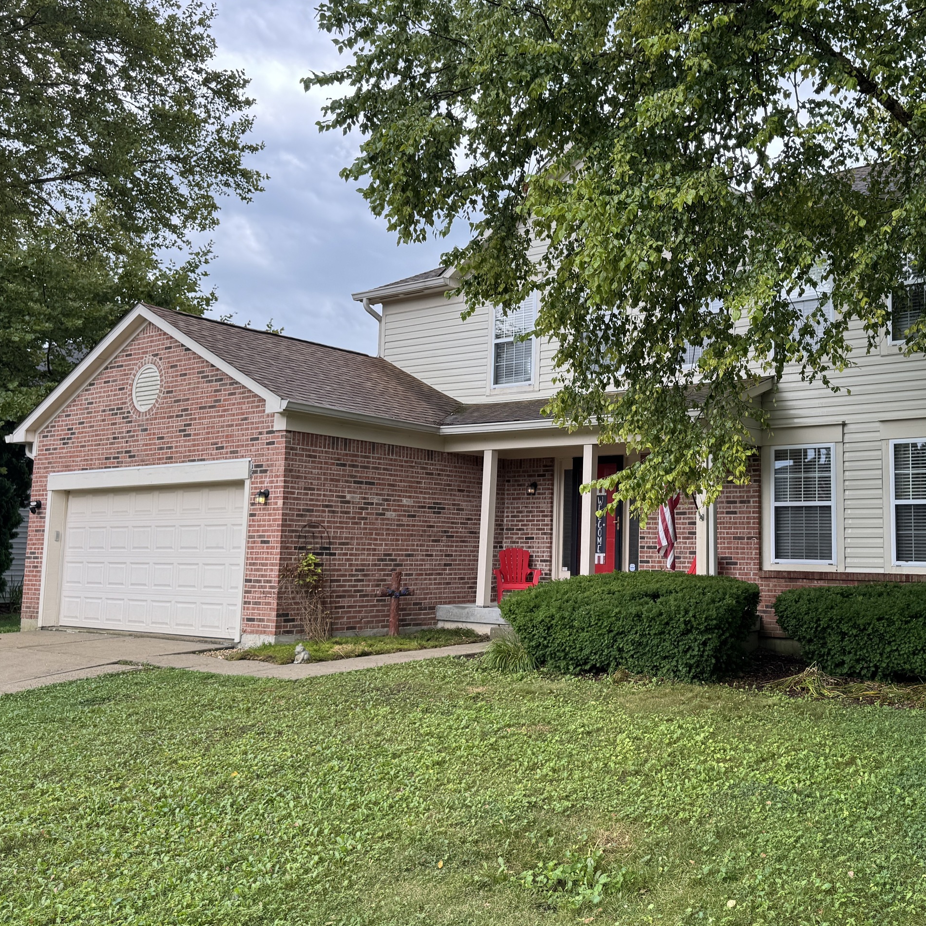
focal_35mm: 34
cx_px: 628
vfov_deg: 48.4
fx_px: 1029
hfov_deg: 47.5
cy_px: 434
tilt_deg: +6.0
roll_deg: -0.5
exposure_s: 1/700
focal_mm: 6.76
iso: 80
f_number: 1.78
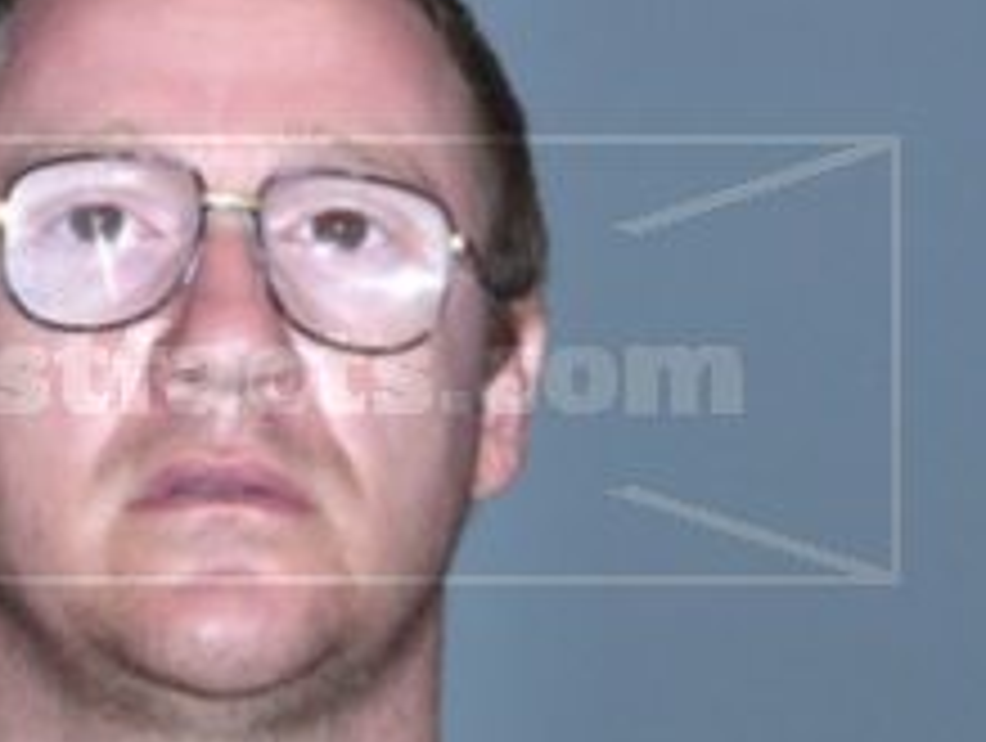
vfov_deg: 9.4
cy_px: 362
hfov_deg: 12.4
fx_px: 4536
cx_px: 227
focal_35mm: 159
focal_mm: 20.7
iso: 50
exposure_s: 1/125
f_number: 4
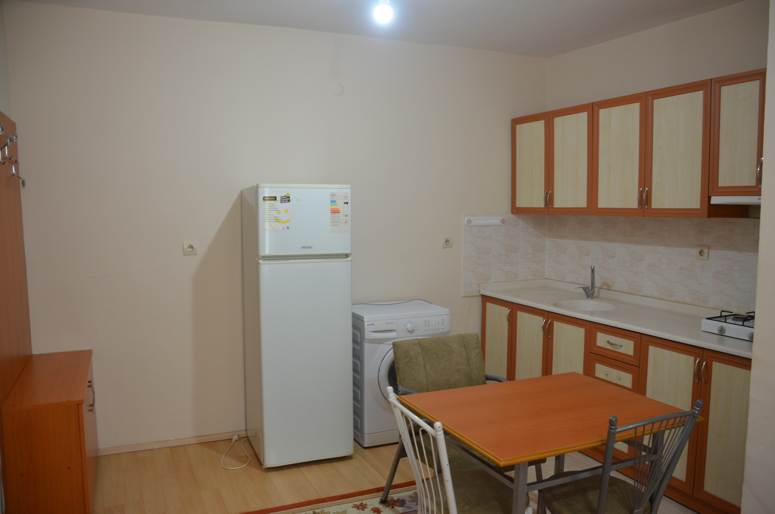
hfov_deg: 62.0
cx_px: 388
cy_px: 257
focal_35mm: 30
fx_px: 644
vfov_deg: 43.4
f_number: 3.8
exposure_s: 1/60
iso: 800
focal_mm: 20
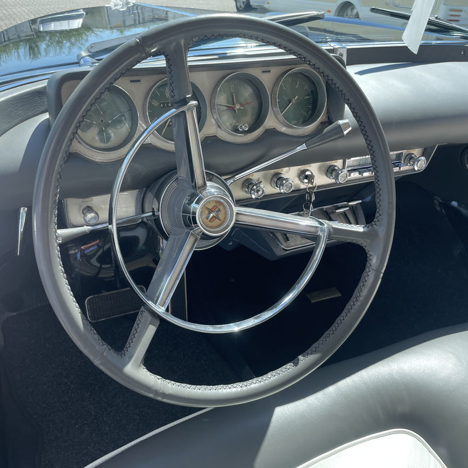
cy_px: 234
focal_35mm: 31
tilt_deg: -28.4
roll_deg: -3.0
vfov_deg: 52.5
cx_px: 215
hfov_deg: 52.5
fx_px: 474
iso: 32
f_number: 1.6
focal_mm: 4.2
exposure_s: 1/812
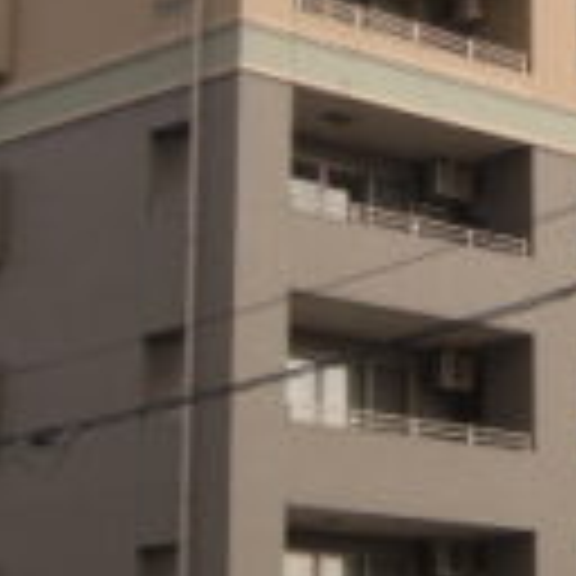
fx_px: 2466
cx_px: 540
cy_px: 137
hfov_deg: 13.2
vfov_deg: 13.3
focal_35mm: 131
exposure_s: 1/500
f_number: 4
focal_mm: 7.9
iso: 80
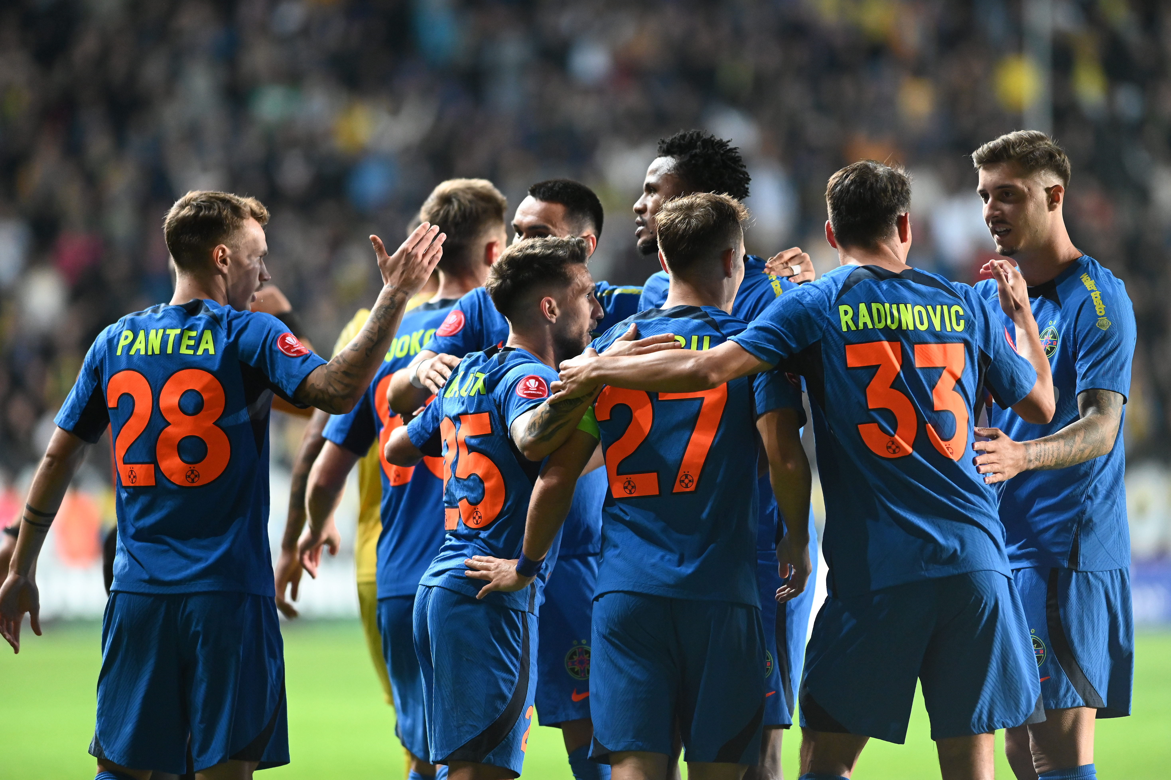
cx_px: 586
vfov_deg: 4.6
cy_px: 390
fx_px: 9758
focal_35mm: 300
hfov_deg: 6.9
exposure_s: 1/500
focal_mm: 300
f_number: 2.8
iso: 4000
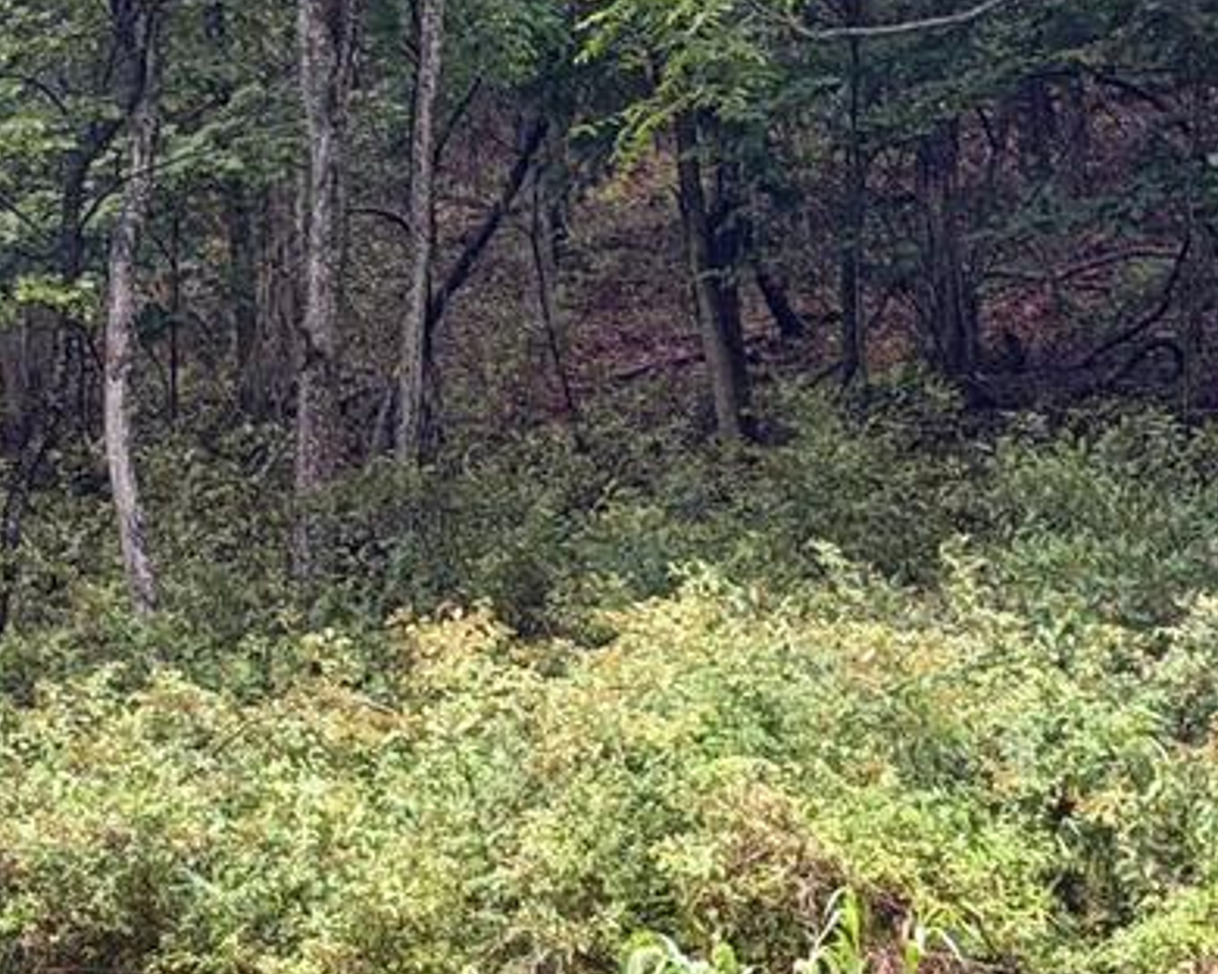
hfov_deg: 11.1
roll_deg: -1.6
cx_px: 269
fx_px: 6236
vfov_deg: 8.8
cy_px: 1099
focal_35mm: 173
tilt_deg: +15.2
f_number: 1.78
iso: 250
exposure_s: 1/50
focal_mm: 6.76
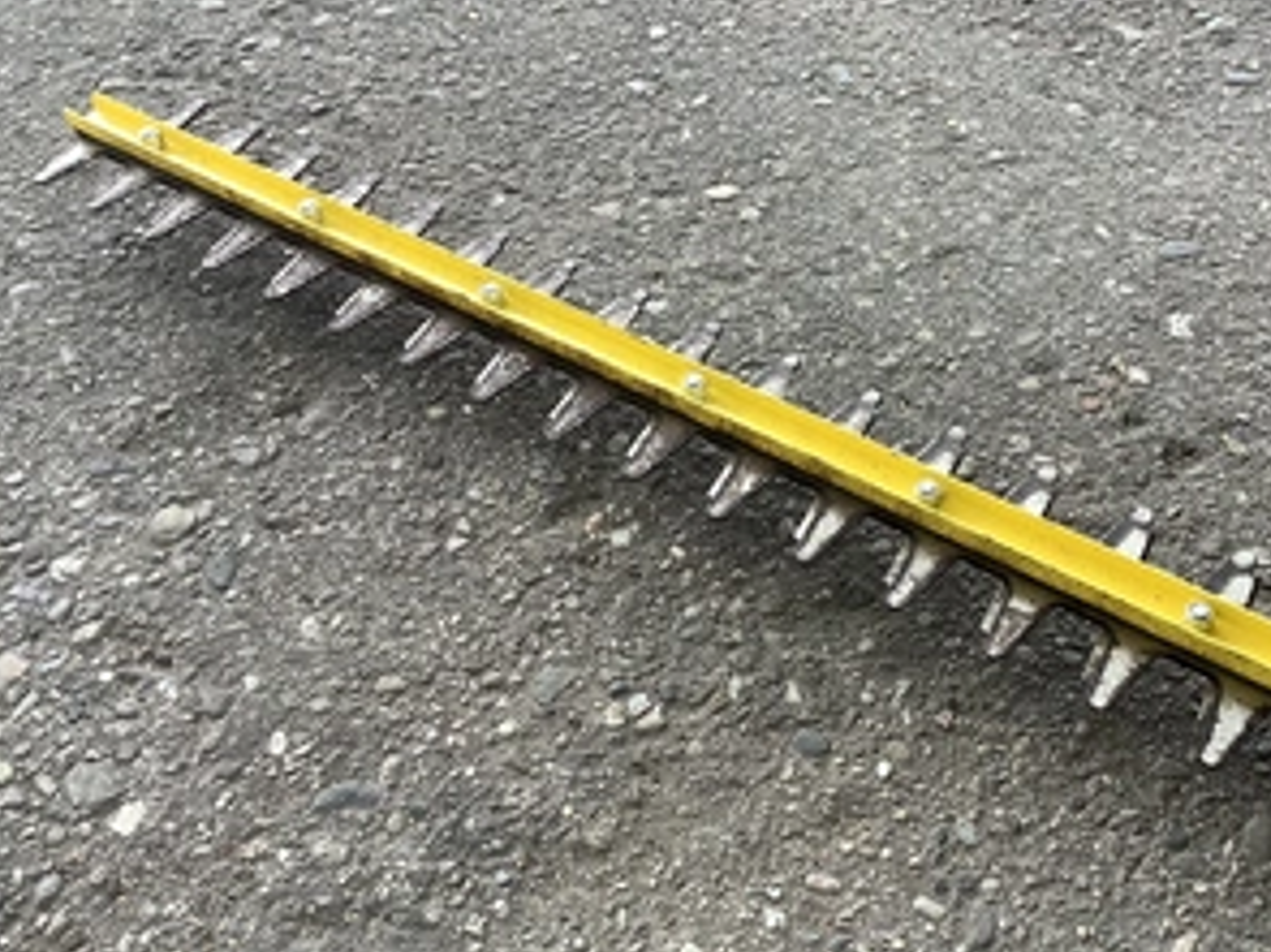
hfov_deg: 44.2
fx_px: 1541
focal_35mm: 42
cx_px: 840
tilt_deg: -48.4
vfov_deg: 34.3
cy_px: 465
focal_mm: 3.3
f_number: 2.4
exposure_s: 1/120
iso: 40
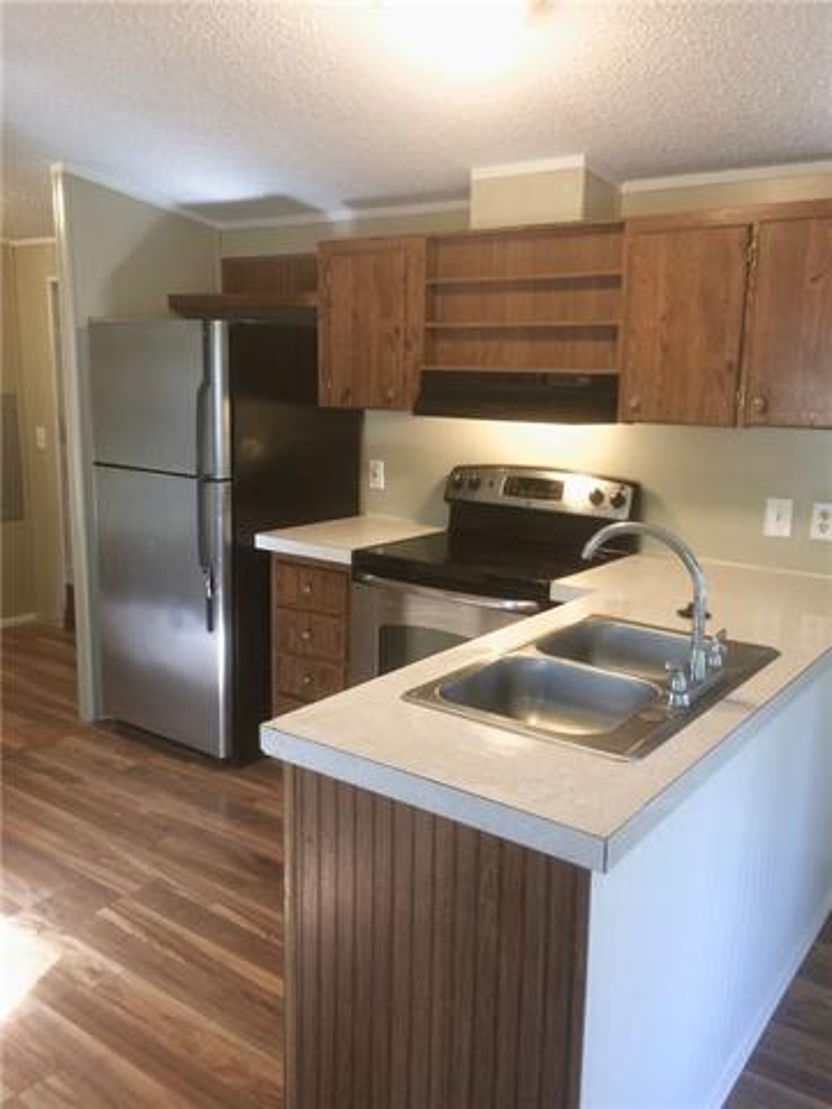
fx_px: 929
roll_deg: +0.0
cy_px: 554
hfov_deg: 48.2
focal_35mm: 29
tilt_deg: -11.6
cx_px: 416
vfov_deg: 61.7
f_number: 2.2
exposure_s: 1/30
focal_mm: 4.15
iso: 125
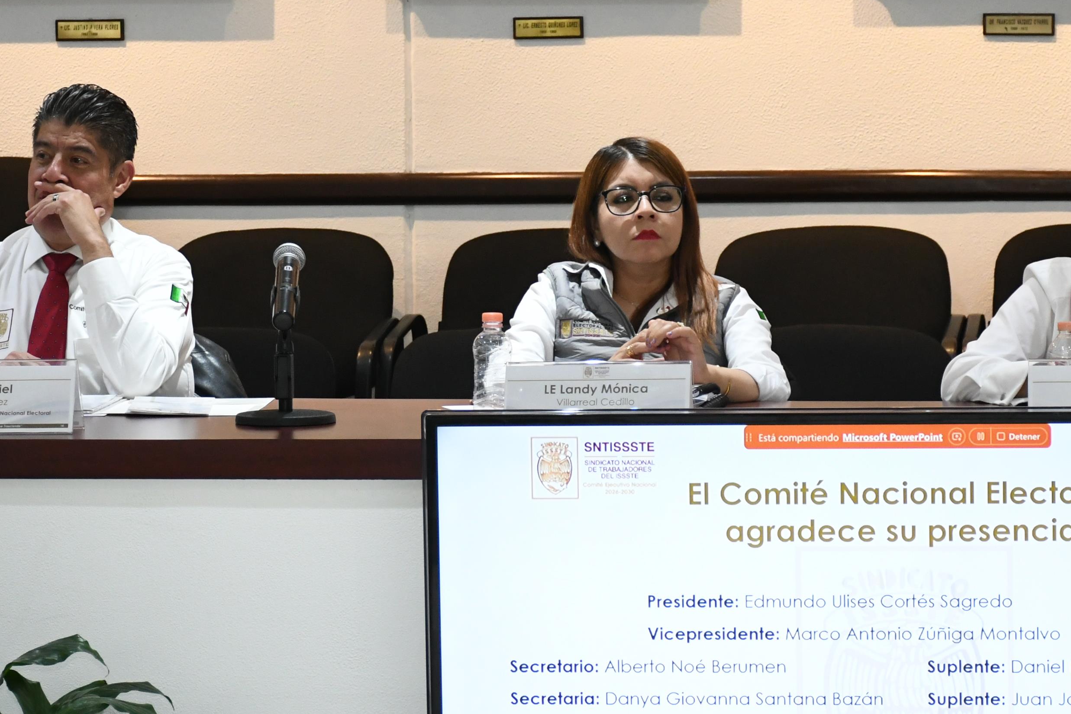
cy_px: 288
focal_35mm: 157
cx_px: 578
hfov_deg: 13.1
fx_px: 4670
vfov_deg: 8.7
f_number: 5.6
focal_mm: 62
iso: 2500
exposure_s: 1/100
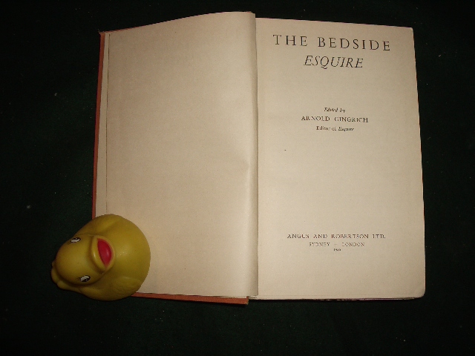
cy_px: 178
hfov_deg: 52.6
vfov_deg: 40.7
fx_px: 480
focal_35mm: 35
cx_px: 238
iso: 80
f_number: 4.3
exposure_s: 1/60
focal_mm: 5.8
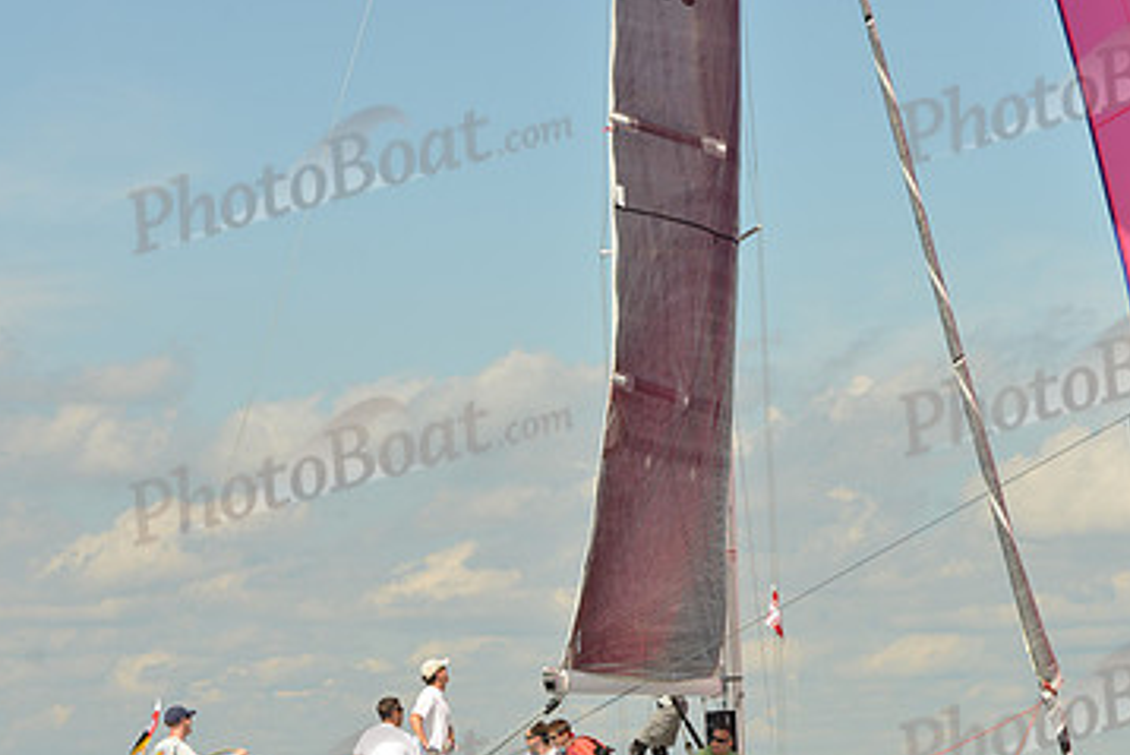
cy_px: 583
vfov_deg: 8.9
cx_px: 739
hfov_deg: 13.3
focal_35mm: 154
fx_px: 4836
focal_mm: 95
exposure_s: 1/1250
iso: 320
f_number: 8
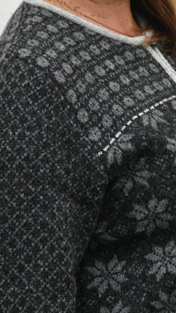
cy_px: 164
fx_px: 1841
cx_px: 128
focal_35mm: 222
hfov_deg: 5.5
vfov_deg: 9.7
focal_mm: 70
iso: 1600
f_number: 9.5
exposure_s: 1/350
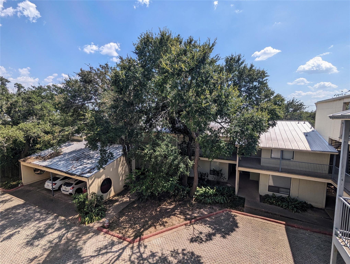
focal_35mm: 16
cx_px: 175
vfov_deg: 78.2
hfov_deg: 94.4
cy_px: 132
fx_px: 162
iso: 49
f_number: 2.2
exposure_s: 1/1799
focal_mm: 2.35
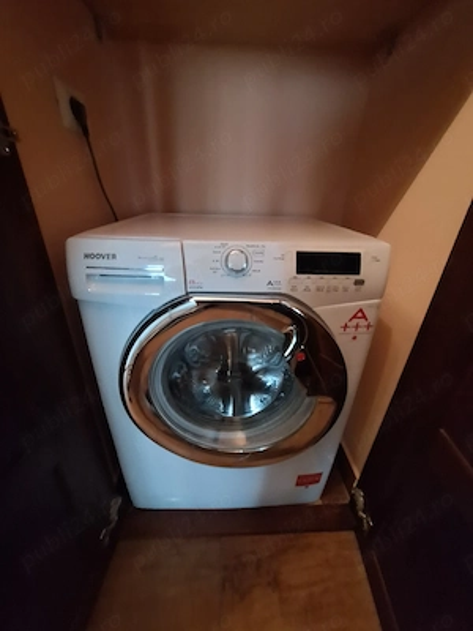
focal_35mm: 13
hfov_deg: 89.9
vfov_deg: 106.2
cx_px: 236
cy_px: 316
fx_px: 237
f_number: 2.2
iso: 640
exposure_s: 1/20
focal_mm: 1.74
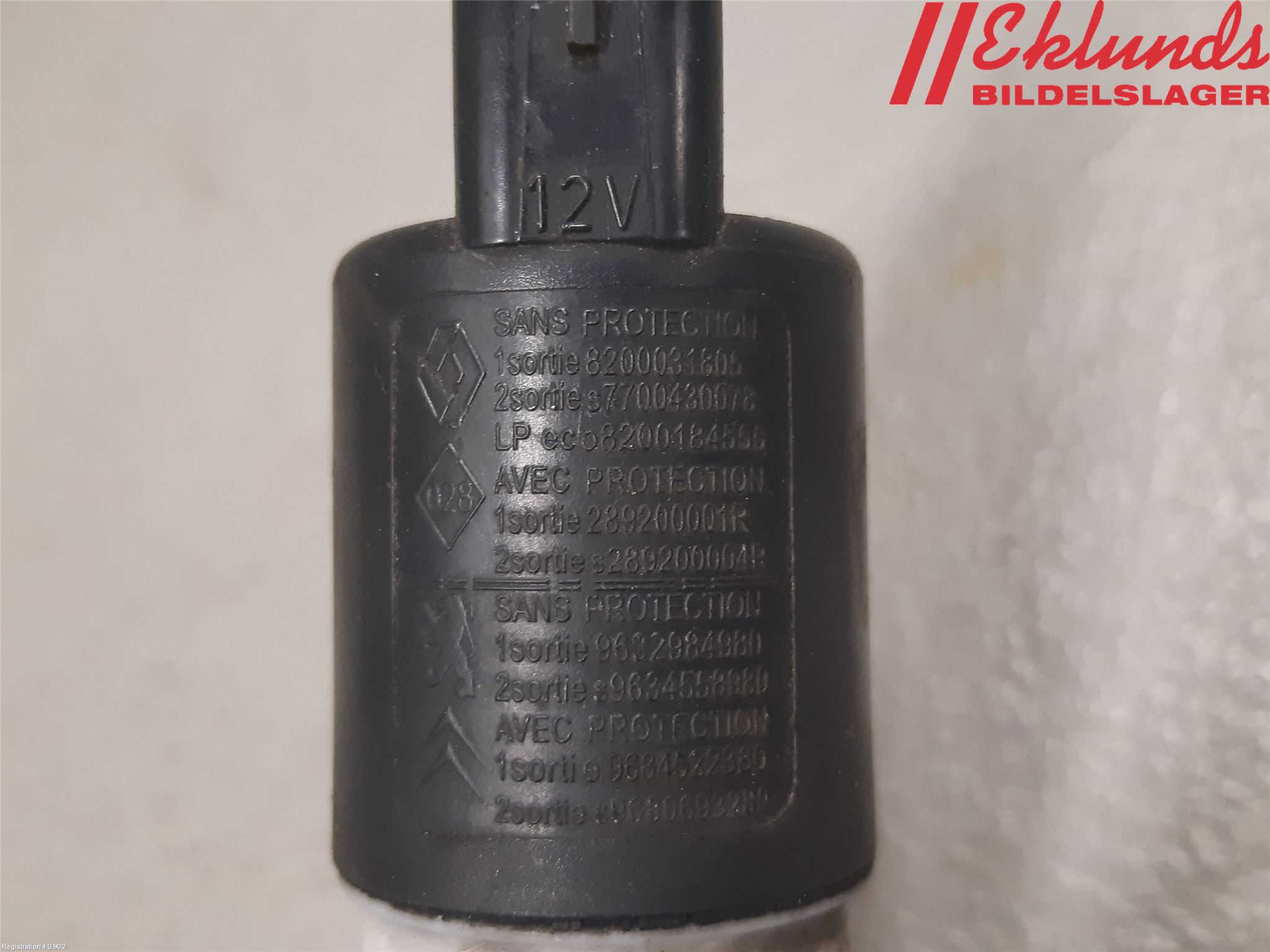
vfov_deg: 53.1
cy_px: 476
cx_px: 635
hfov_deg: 67.3
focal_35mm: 26
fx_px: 954
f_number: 1.7
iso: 160
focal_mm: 3.93
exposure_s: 1/50
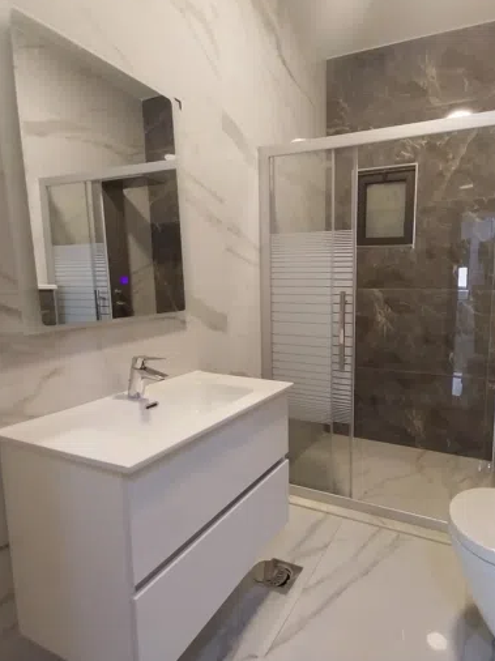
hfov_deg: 68.7
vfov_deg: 87.8
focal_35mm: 18
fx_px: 343
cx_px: 345
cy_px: 325
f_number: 2.2
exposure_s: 1/50
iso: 250
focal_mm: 1.3
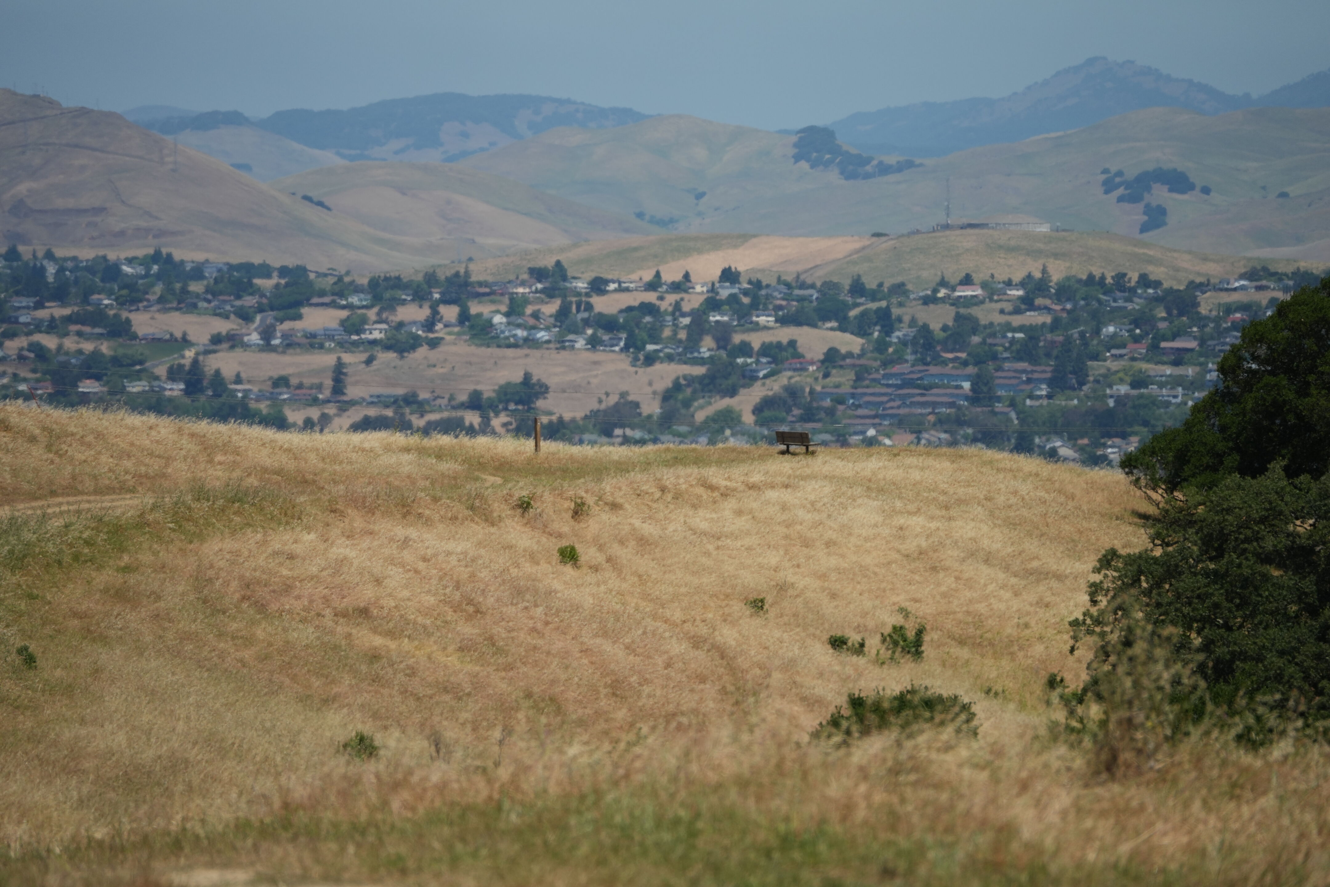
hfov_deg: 6.6
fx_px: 11600
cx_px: 665
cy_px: 444
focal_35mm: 314
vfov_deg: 4.4
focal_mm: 314
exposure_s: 1/2500
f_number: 6.3
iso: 400
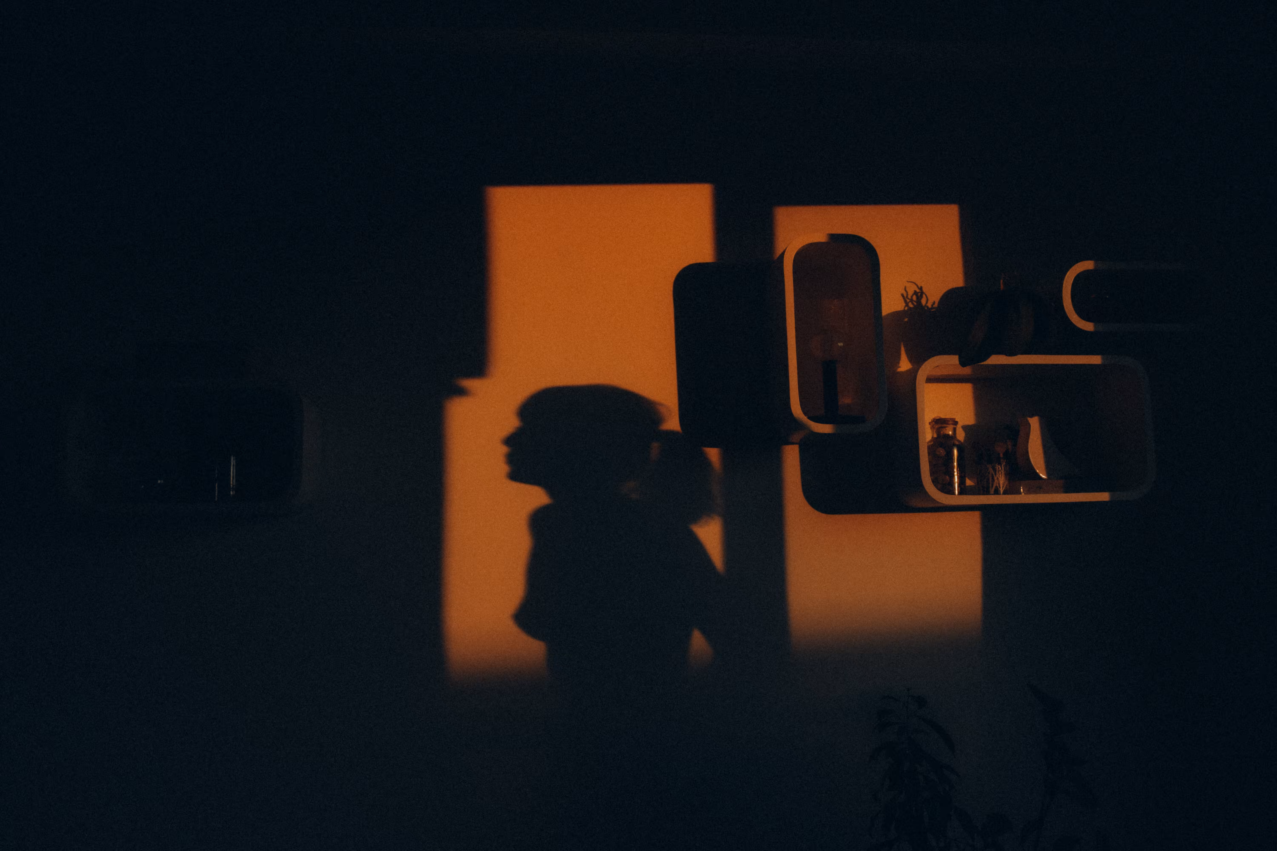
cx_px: 638
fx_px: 1117
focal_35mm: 32
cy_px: 426
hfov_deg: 59.5
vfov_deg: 41.7
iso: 100
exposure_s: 1/25
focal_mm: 21
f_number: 9
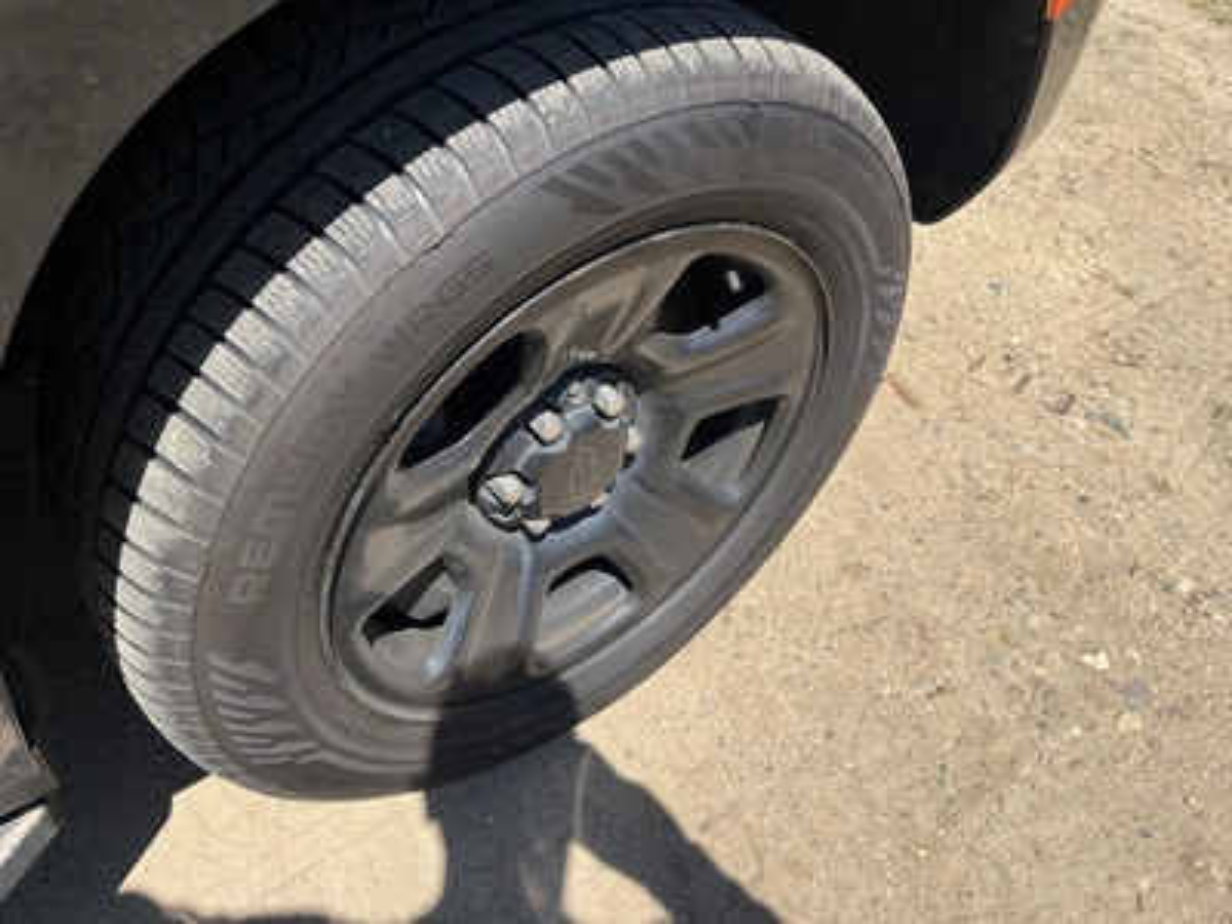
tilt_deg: -47.0
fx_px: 925
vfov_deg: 53.1
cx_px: 616
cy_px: 462
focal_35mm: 26
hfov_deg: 67.3
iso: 50
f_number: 1.6
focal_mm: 5.1
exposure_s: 1/2755
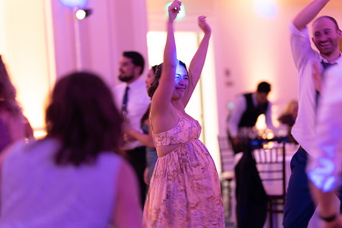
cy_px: 114
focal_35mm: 85
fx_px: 808
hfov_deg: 23.9
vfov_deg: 16.1
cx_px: 171
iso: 1000
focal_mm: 85
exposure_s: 1/20
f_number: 1.4
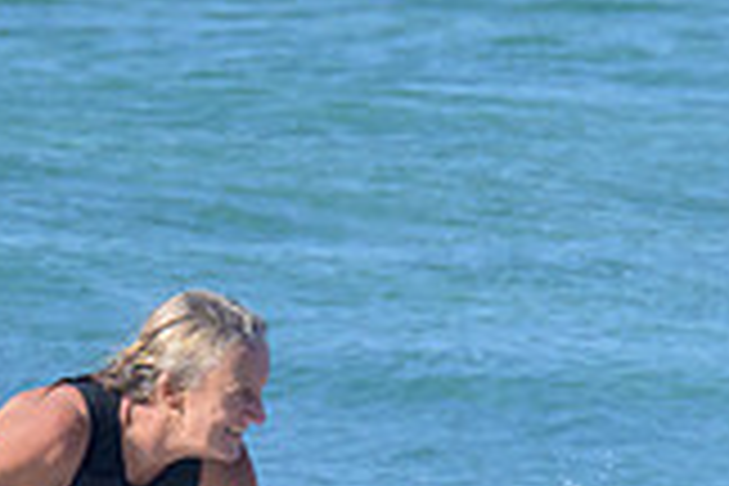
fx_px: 78888
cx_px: 532
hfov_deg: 0.5
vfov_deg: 0.4
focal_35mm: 3896
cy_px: 433
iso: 800
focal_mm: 800
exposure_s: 1/1250
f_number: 11
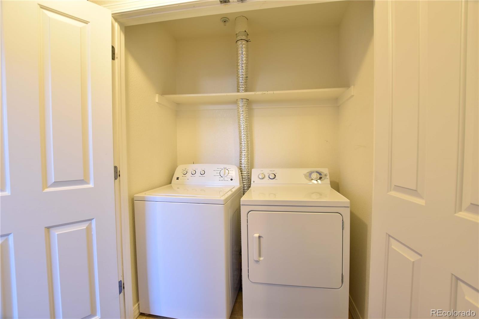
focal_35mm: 15
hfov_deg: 100.4
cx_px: 240
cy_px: 160
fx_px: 200
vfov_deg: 77.3
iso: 110
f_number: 5.6
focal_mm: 10
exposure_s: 1/2
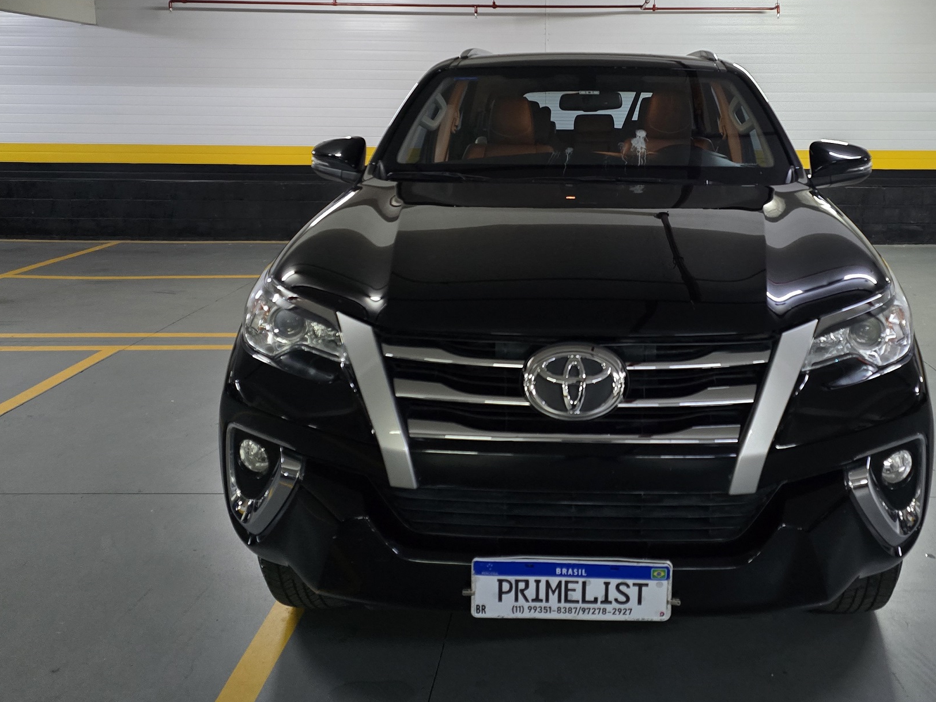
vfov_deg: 41.3
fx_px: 919
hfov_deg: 53.4
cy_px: 243
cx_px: 583
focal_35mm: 34
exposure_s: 1/40
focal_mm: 6.3
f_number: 1.7
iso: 1250
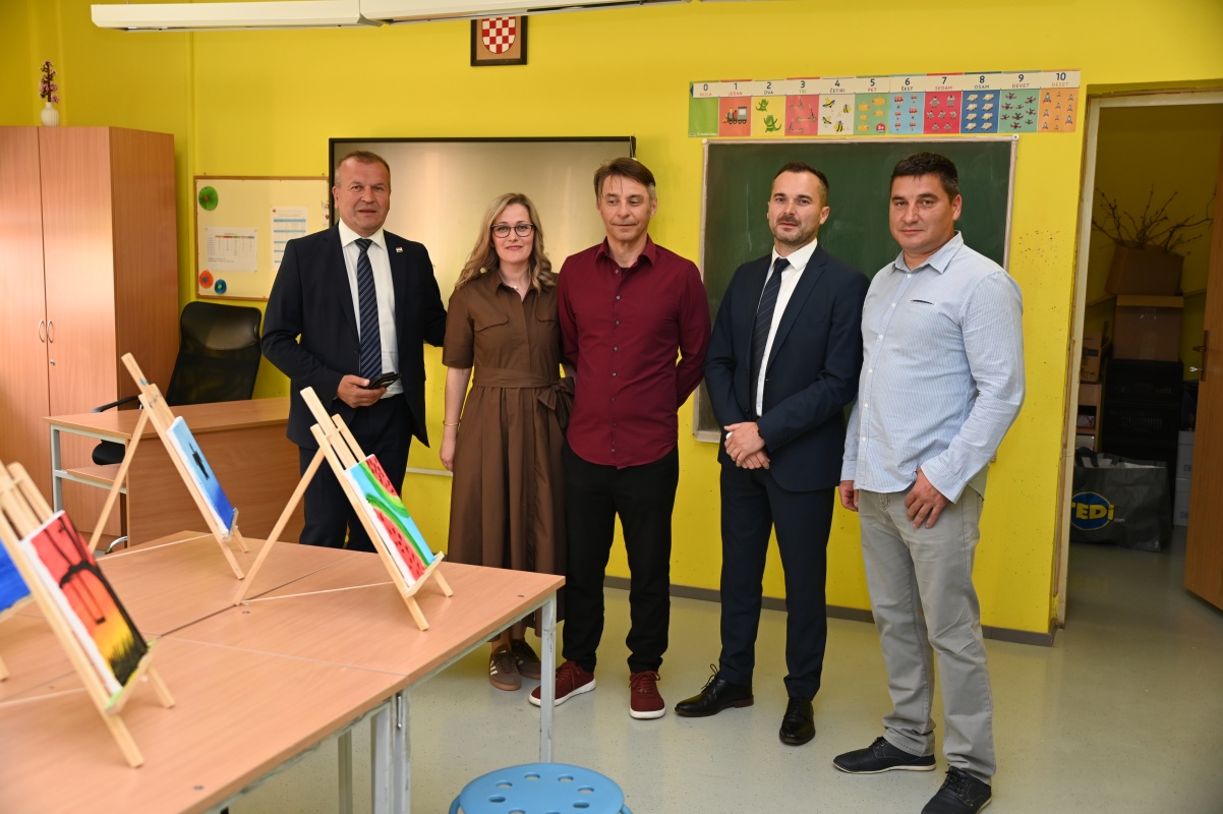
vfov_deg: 35.0
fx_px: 1290
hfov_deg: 50.7
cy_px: 407
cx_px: 612
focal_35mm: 38
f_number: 4
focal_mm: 38
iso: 500
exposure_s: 1/60
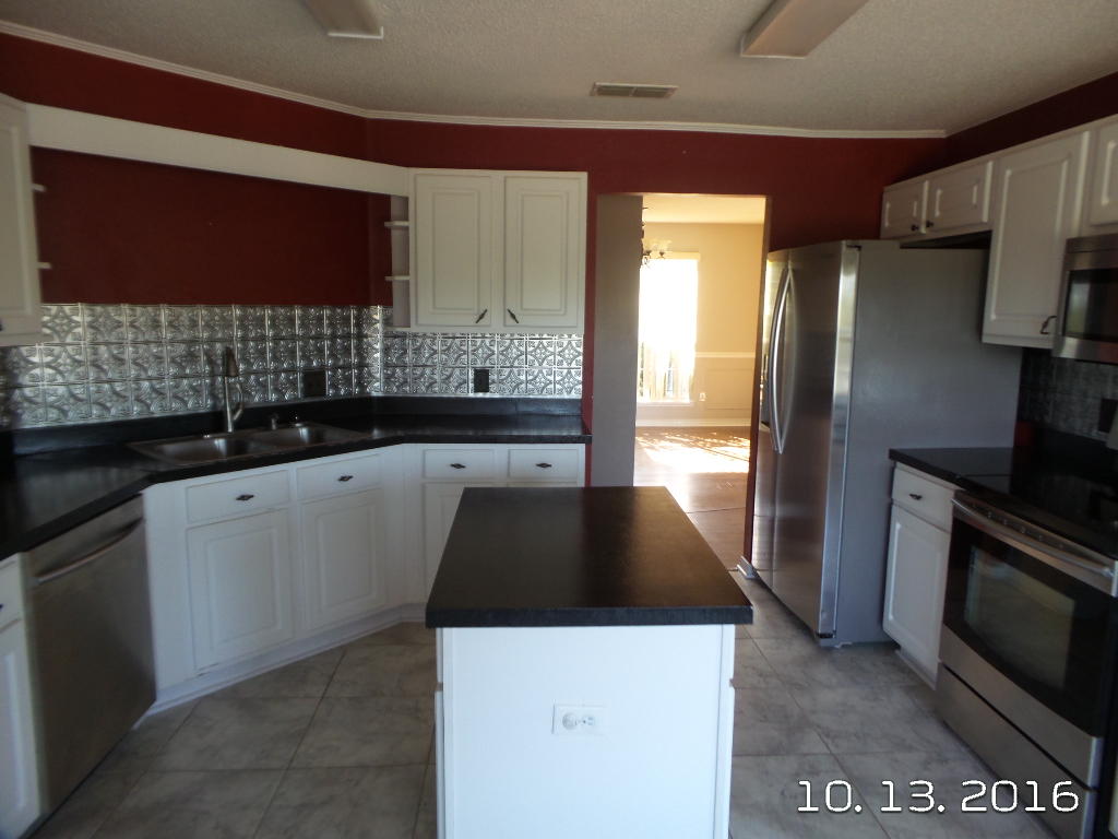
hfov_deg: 73.9
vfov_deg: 58.9
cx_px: 559
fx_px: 743
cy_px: 420
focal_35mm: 23
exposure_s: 1/30
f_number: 2.8
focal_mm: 4.1
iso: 160
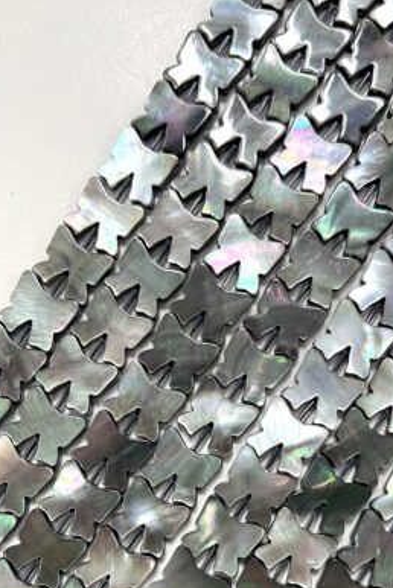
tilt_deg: -88.7
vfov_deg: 45.0
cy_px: 430
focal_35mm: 42
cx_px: 228
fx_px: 686
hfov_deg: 31.9
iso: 80
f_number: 1.5
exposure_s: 1/50
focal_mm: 5.7
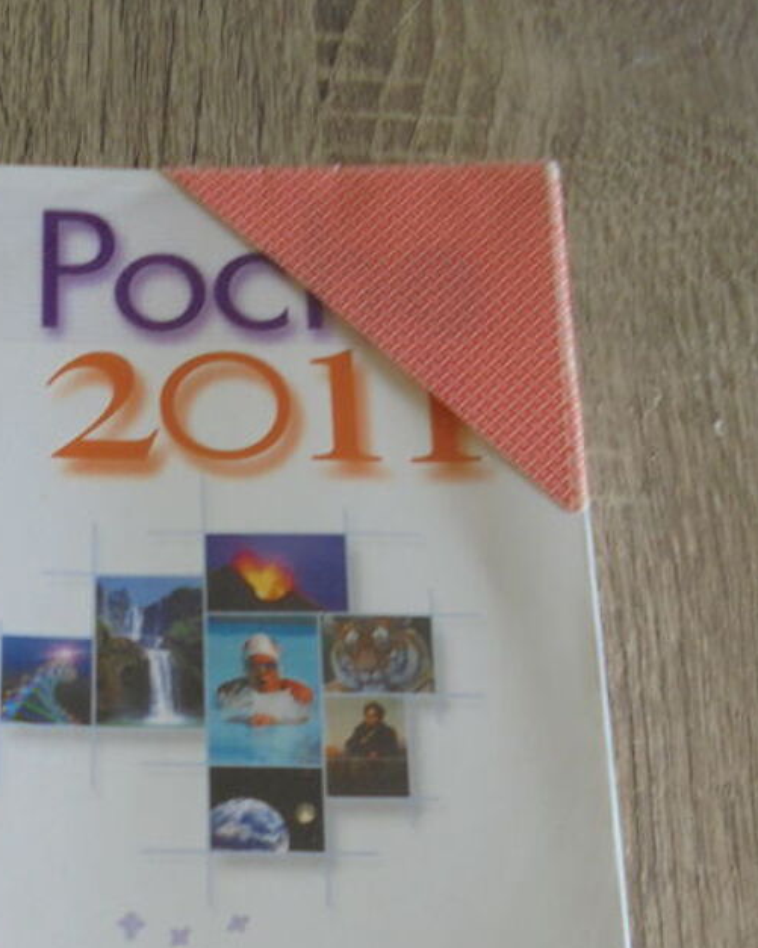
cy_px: 922
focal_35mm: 54
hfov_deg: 27.1
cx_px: 82
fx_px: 1515
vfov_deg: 32.3
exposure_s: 1/30
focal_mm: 4.6
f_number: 3.5
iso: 100
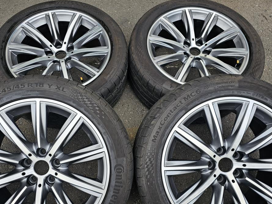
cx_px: 122
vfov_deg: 42.6
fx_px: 259
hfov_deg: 55.2
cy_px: 129
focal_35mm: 33
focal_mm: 6.3
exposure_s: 1/180
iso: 40
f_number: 1.7
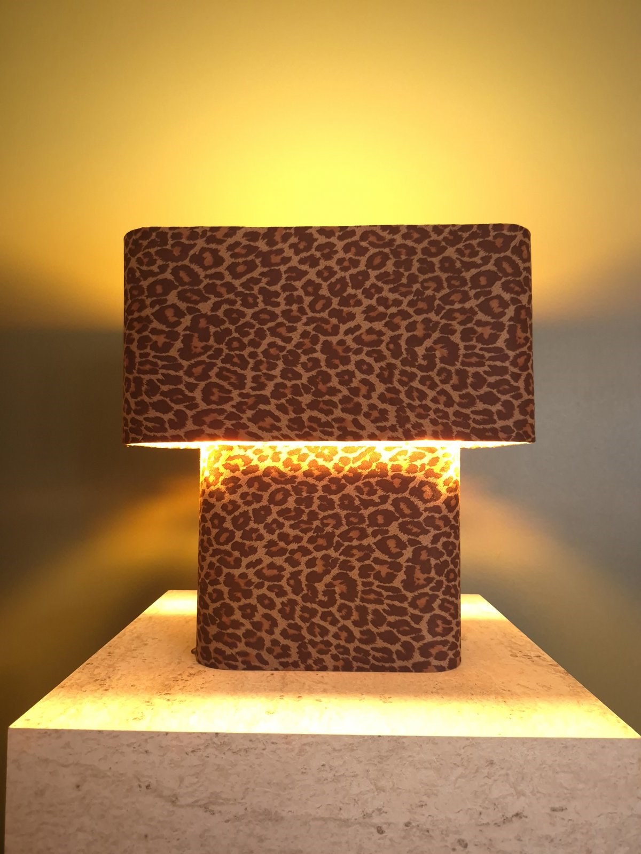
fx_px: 568
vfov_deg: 73.9
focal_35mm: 23
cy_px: 427
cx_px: 320
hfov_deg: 58.9
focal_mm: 5.4
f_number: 1.8
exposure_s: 1/25
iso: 800
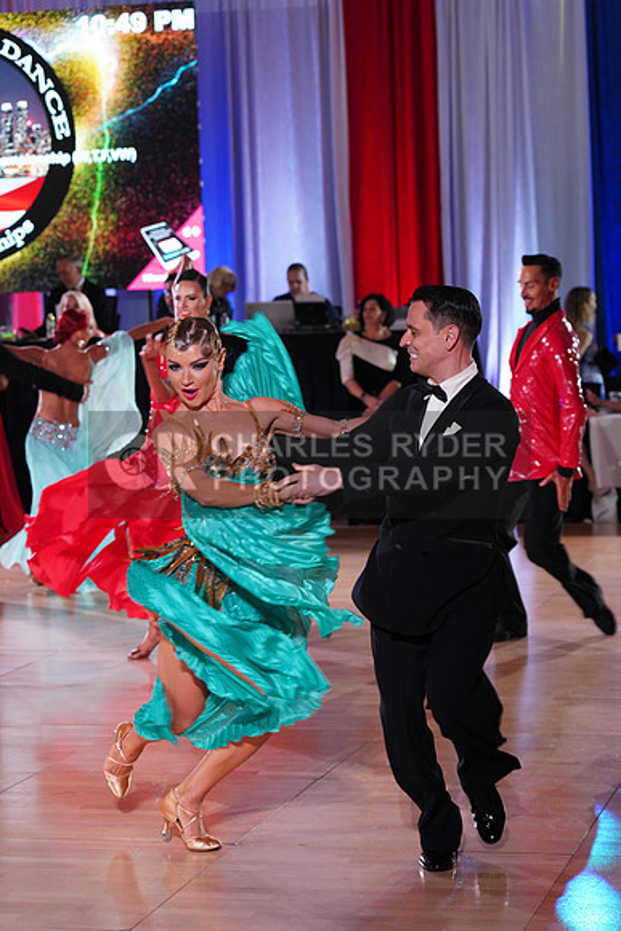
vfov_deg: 21.7
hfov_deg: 14.6
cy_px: 466
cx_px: 310
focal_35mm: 94
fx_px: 2431
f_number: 5
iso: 1600
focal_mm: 94
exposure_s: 1/160
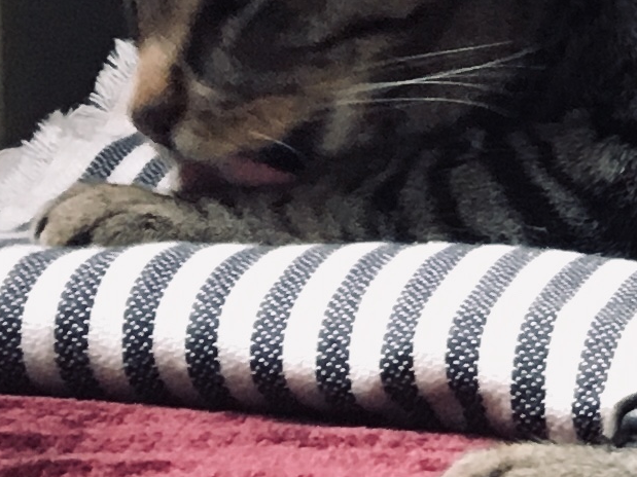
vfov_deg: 7.7
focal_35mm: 189
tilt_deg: -2.3
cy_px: -278
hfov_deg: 9.5
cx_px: 1444
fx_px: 3477
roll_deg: +0.1
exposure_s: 1/30
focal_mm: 4.15
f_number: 2.2
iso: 160
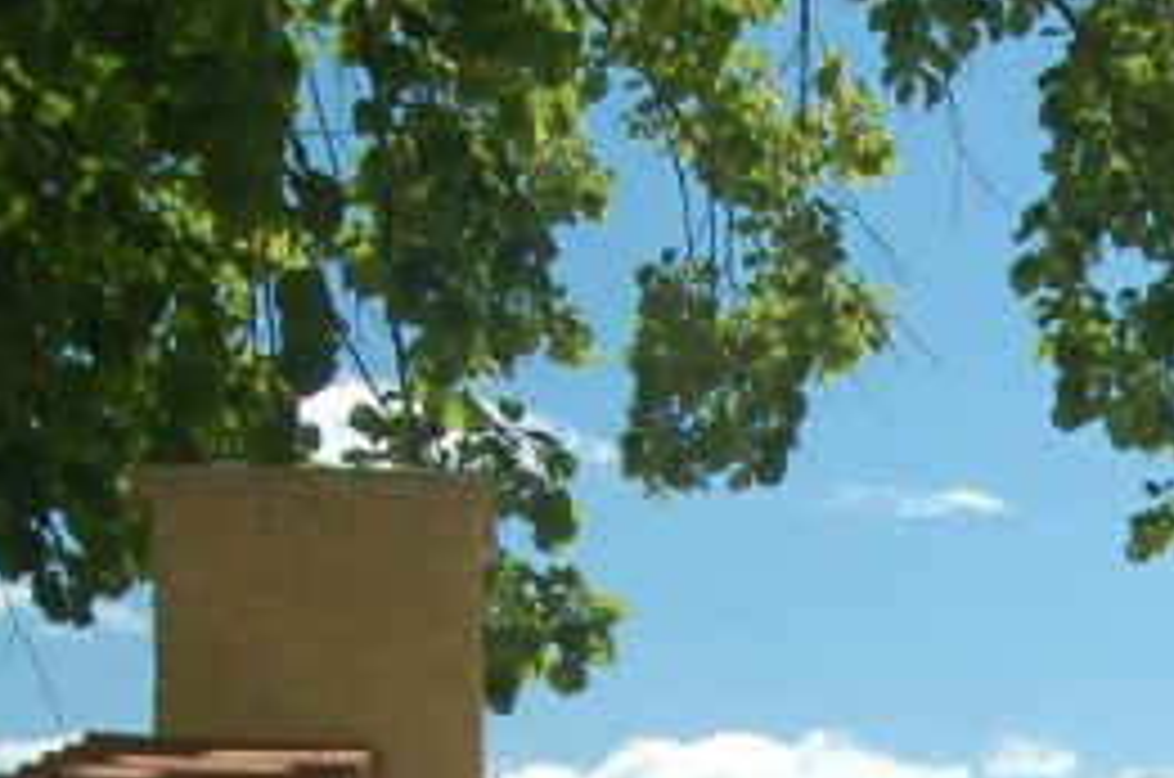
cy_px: 1167
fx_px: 3450
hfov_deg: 18.3
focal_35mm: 106
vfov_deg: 12.3
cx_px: 1399
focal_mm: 18
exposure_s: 1/500
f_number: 7.1
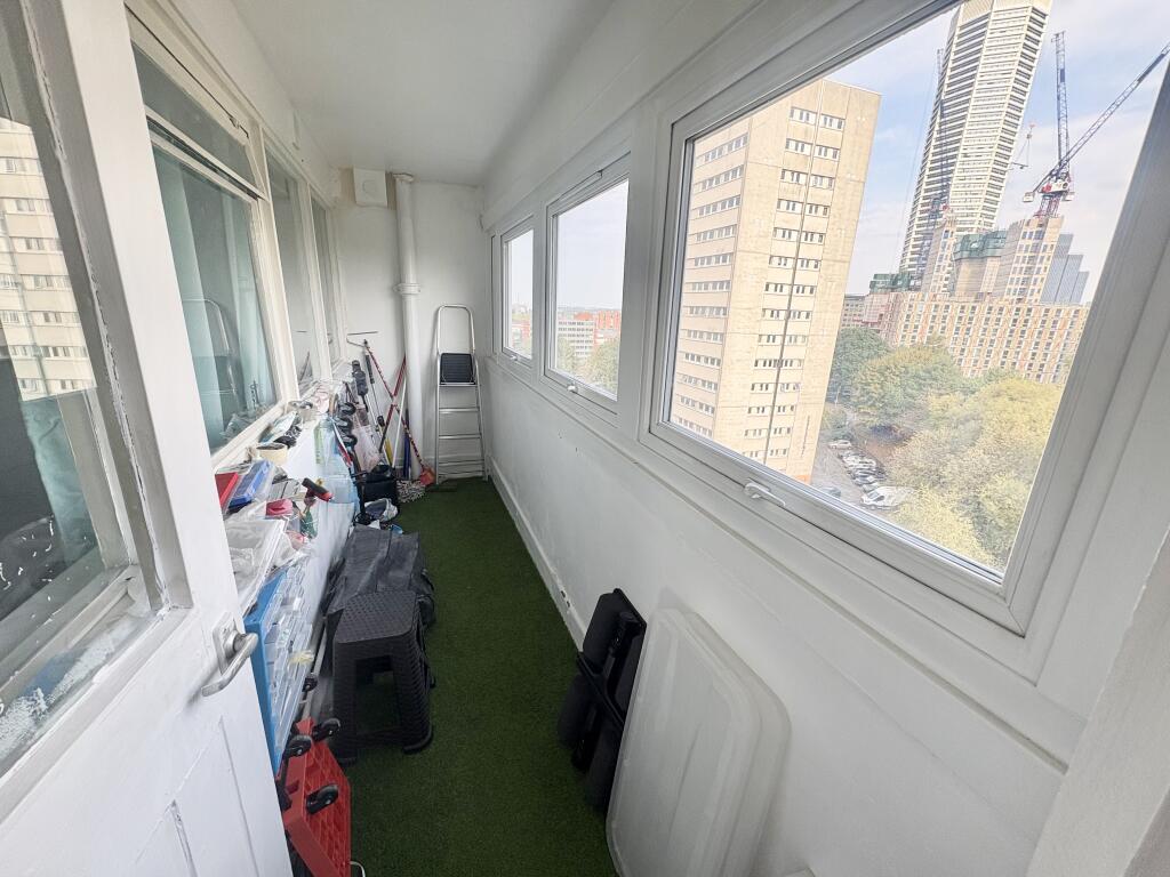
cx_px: 585
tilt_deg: -15.7
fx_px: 473
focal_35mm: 14
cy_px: 438
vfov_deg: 85.7
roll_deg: -3.0
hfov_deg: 102.1
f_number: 2.2
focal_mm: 2.22
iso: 40
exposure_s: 1/243
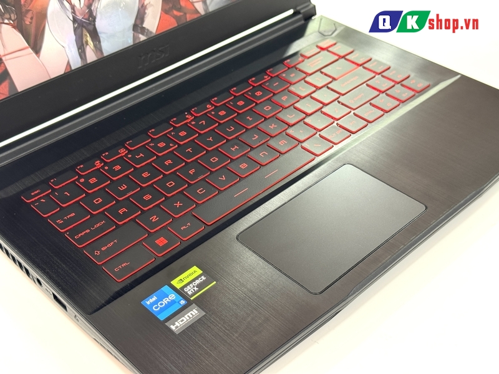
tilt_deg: -40.6
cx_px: 250
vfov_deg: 30.3
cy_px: 187
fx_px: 692
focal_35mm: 48
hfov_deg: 39.7
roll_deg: +1.8
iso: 160
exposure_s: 1/60
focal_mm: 6.76
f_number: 1.78
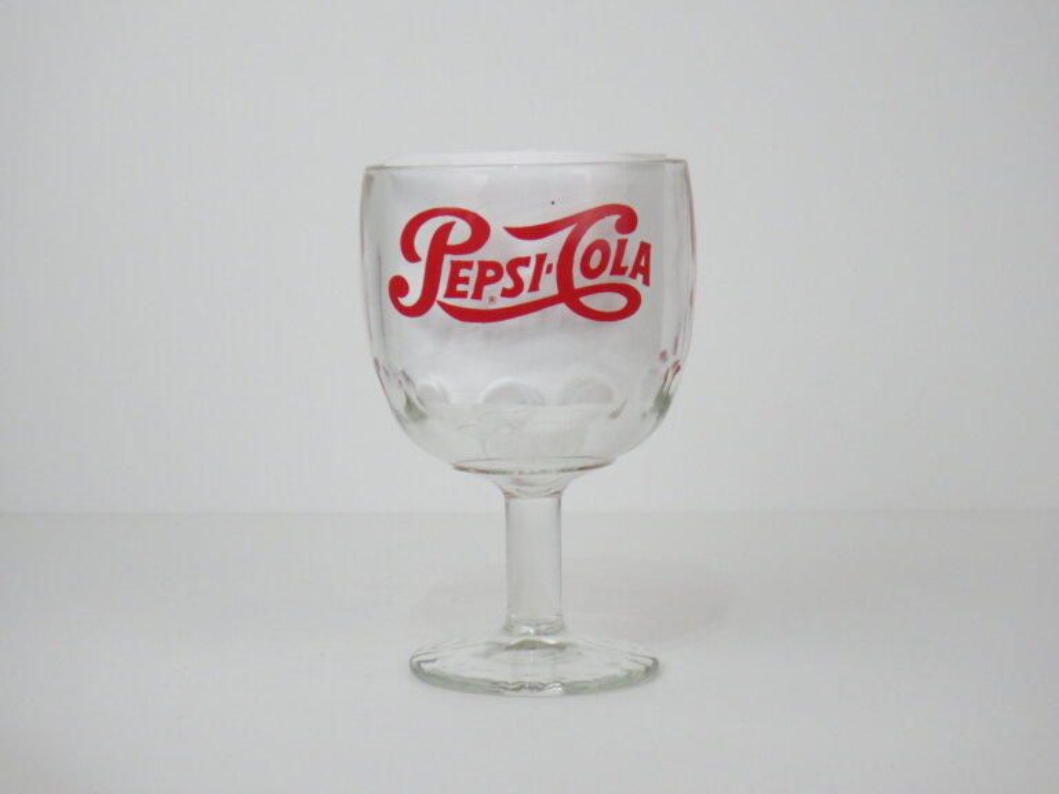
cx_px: 530
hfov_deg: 25.3
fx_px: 2356
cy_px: 397
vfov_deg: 19.1
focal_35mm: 77
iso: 125
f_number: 4.8
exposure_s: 1/60
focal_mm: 13.7
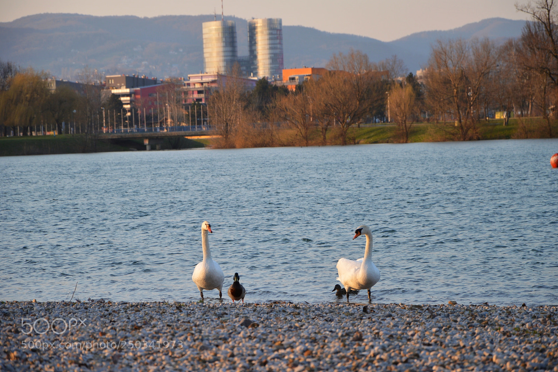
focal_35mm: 159
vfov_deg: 8.7
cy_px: 185
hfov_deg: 13.0
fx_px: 2456
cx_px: 280
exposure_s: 1/125
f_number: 5.6
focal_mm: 105
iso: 100
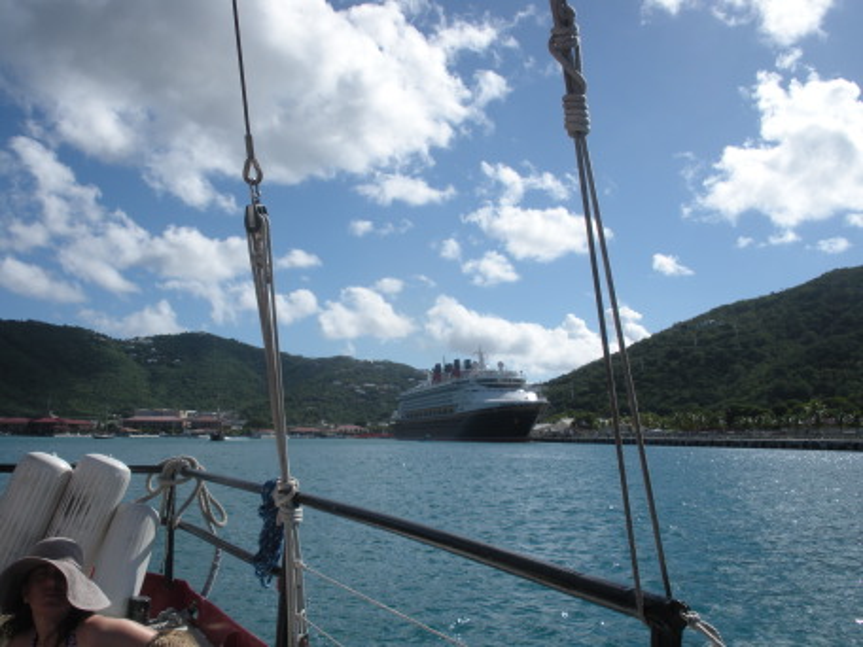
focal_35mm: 36
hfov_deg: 51.4
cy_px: 324
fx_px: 898
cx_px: 432
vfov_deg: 39.7
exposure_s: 1/565
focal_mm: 6.3
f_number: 5.6
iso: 64
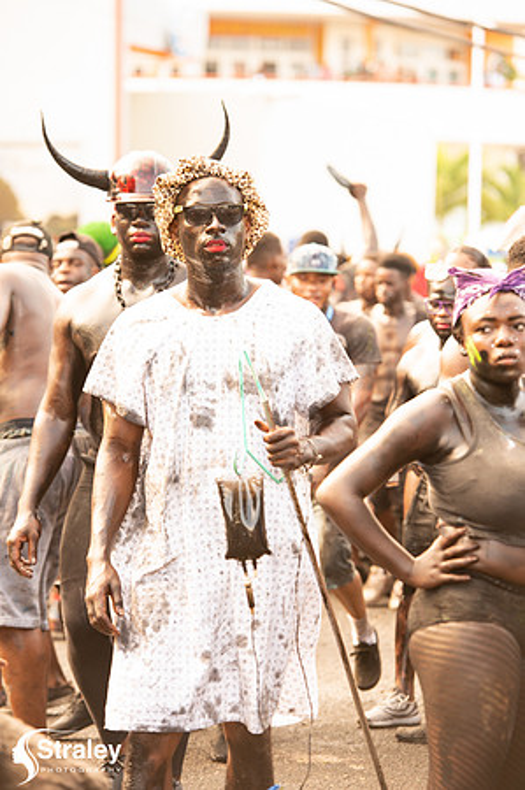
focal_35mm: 140
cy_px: 395
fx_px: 3069
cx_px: 262
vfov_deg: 14.7
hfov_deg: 9.8
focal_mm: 140
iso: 1250
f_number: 5
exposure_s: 1/320
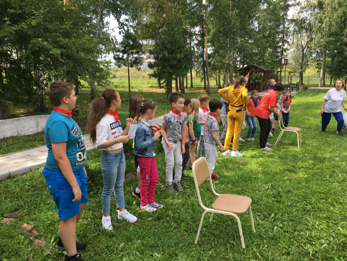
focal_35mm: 29
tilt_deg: -8.2
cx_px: 174
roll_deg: +0.5
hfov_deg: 61.7
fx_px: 291
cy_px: 130
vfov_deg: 48.2
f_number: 2.2
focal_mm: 4.15
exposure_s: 1/475
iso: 25
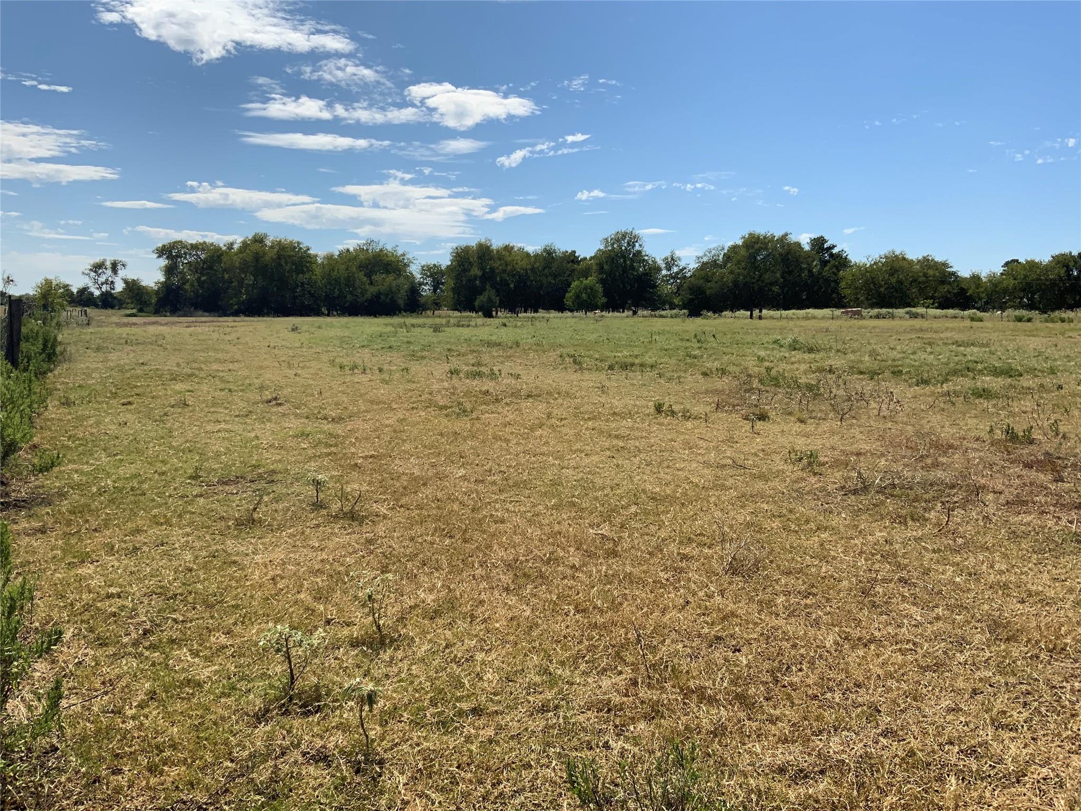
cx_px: 540
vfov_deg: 48.2
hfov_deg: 61.7
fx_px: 906
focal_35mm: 29
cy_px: 406
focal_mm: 3
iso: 20
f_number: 1.8
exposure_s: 1/3322
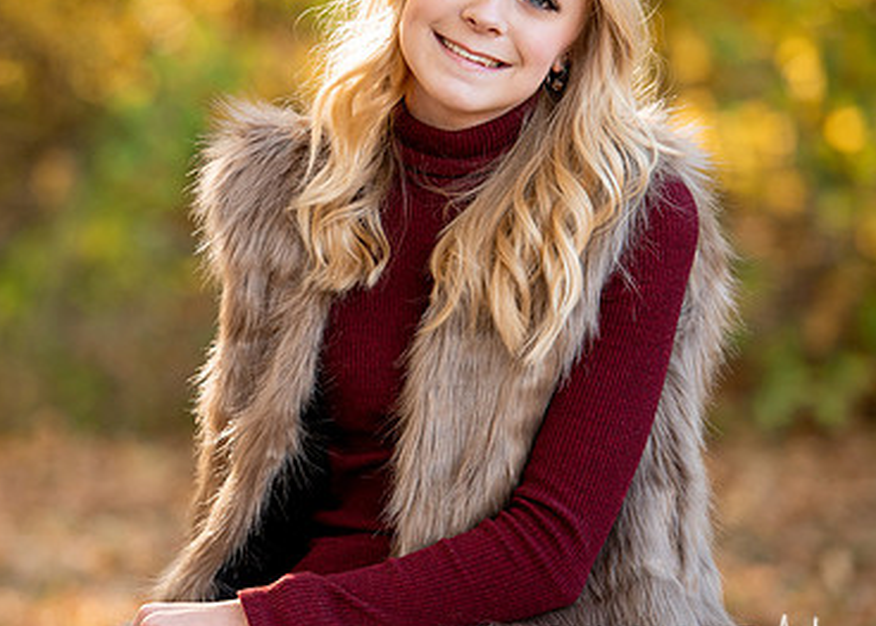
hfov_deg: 7.6
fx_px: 6544
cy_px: 211
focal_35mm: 263
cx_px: 210
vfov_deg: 5.5
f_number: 3.2
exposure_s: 1/500
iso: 640
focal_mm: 155
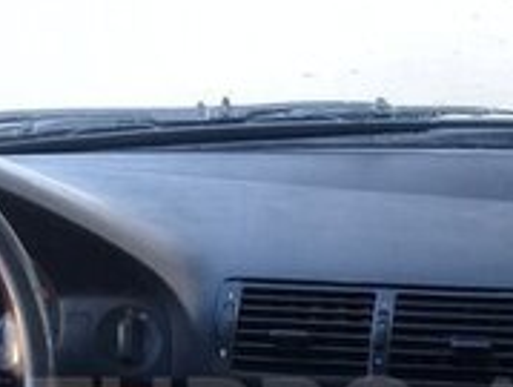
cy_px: 420
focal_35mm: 114
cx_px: 321
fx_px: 1693
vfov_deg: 12.8
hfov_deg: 17.2
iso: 80
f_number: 2.2
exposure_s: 1/33
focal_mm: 3.3
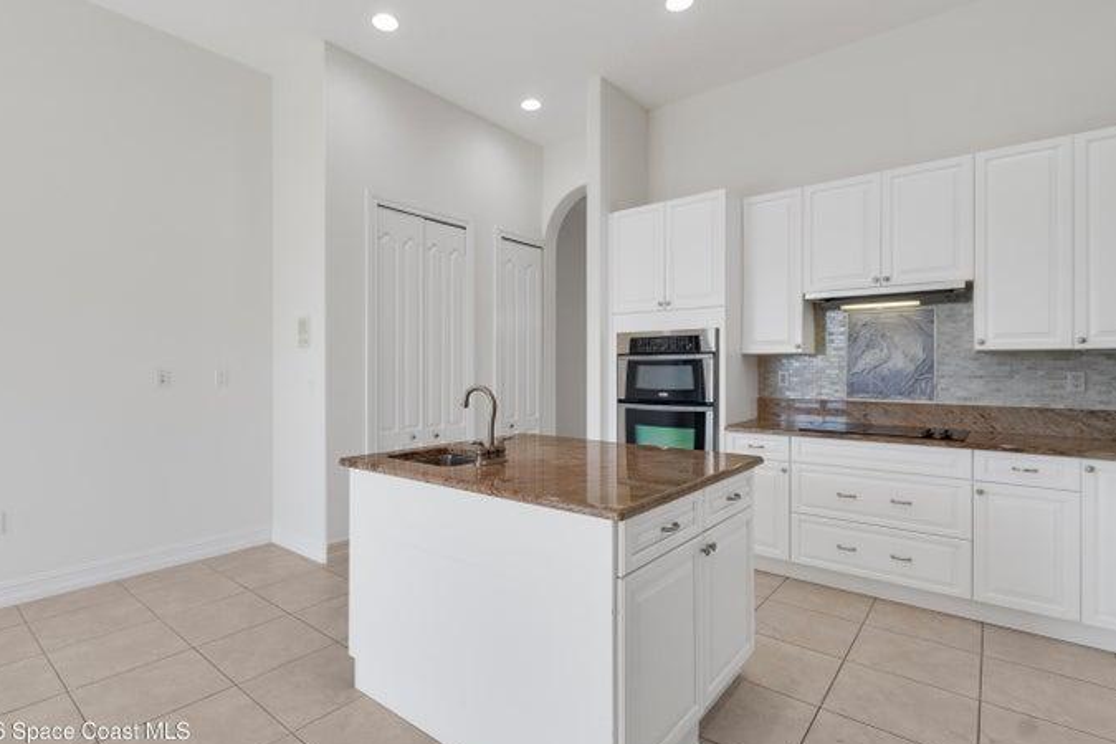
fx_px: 496
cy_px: 370
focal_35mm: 16
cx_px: 532
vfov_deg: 73.7
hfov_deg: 96.7
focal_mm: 10
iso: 320
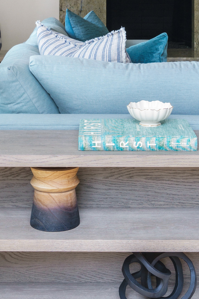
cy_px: -25
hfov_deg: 15.7
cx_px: 62
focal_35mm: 87
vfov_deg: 22.2
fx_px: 721
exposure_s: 1/6
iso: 400
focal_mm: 32
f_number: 8
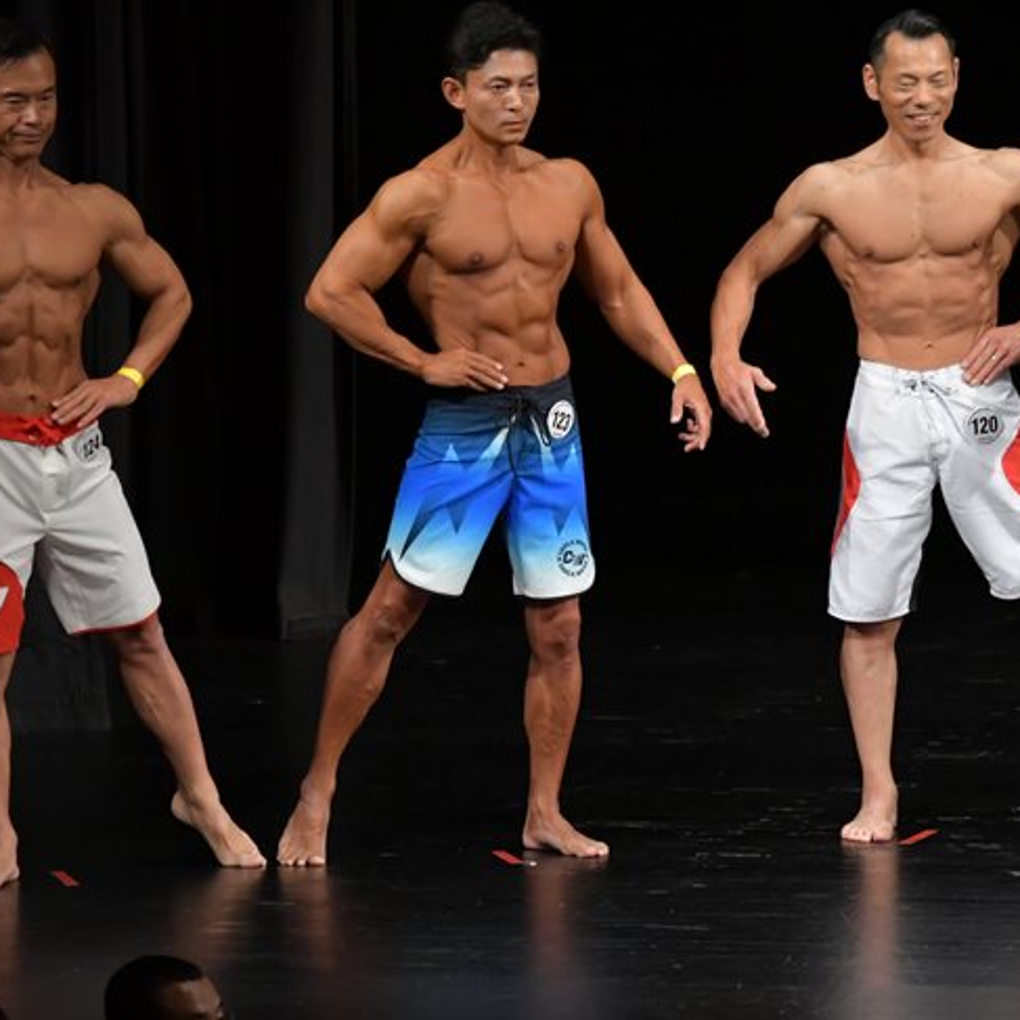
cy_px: 490
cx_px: 751
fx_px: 12168
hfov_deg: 4.8
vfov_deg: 4.8
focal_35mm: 365
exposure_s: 1/400
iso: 3200
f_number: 5.6
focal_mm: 180
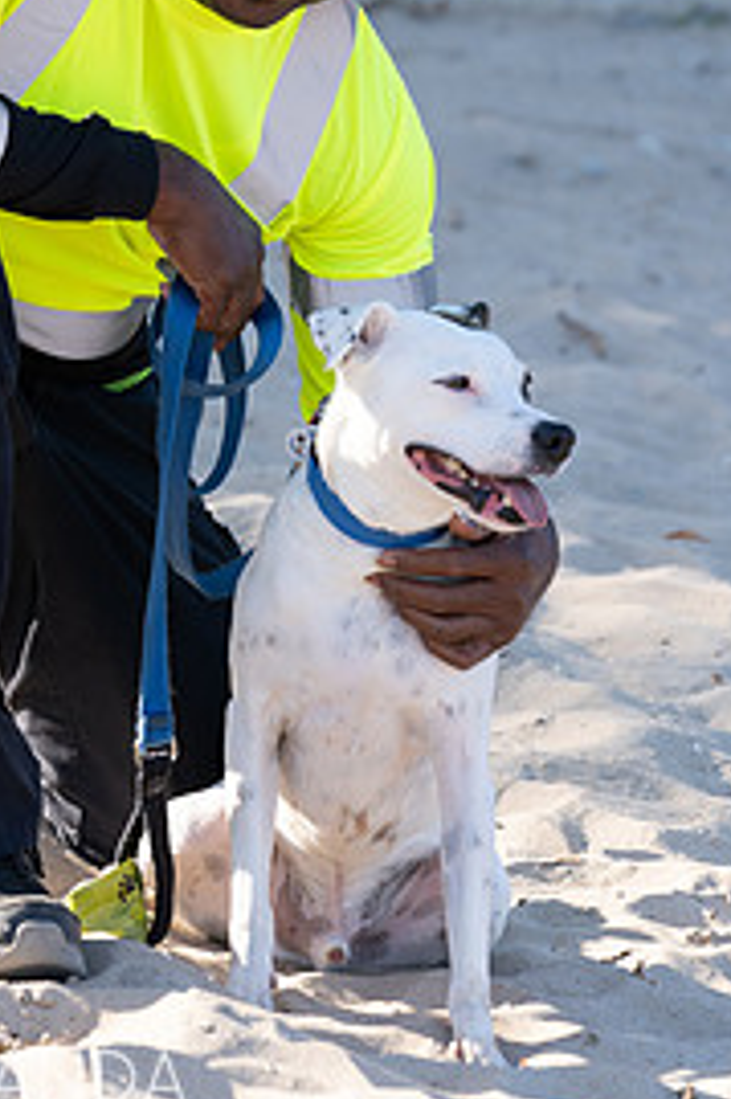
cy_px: 237
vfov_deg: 9.3
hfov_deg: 6.2
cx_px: 180
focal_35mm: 221
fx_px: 6739
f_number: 6.3
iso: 400
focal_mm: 132
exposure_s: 1/400
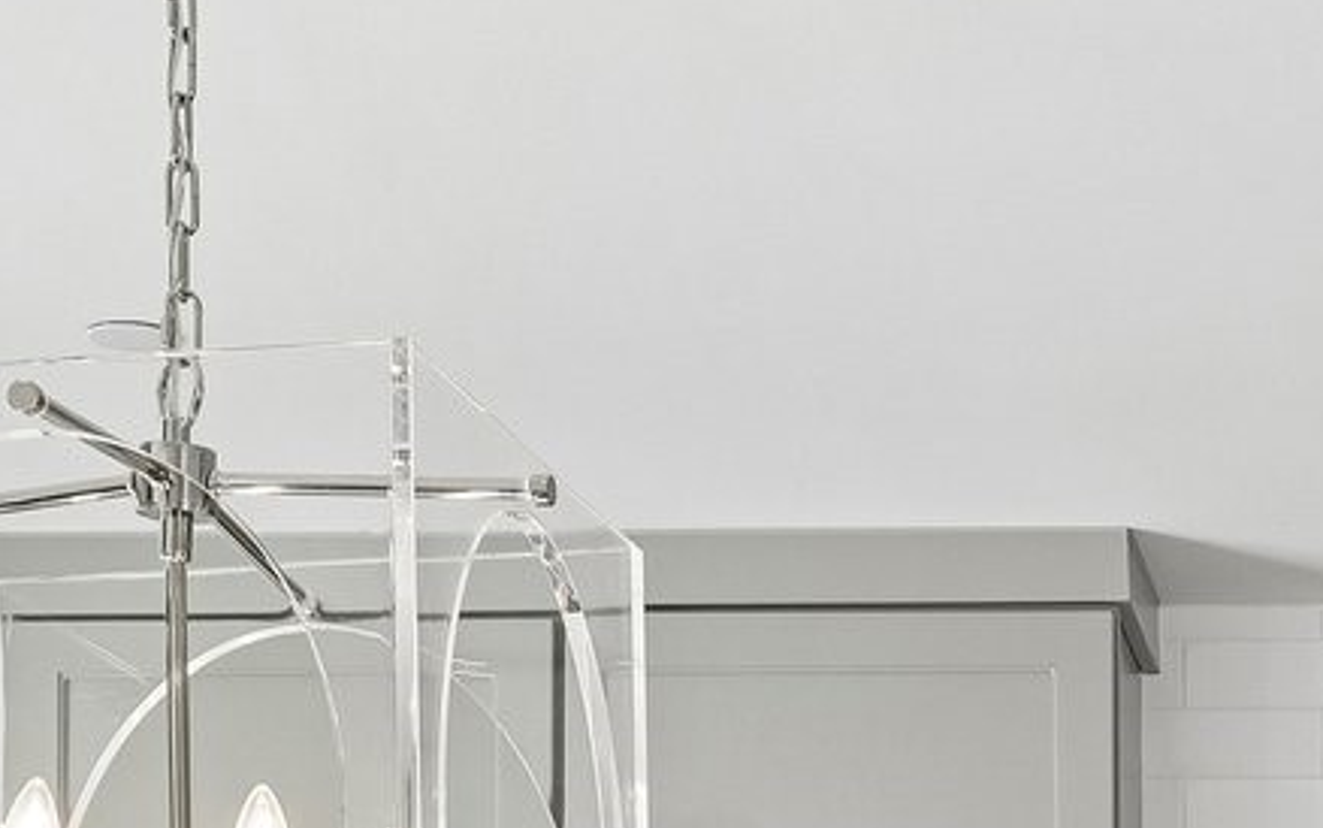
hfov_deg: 14.1
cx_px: 1634
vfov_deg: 8.4
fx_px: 5157
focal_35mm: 143
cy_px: 1972
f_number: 8
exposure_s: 1/80
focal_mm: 30
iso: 400
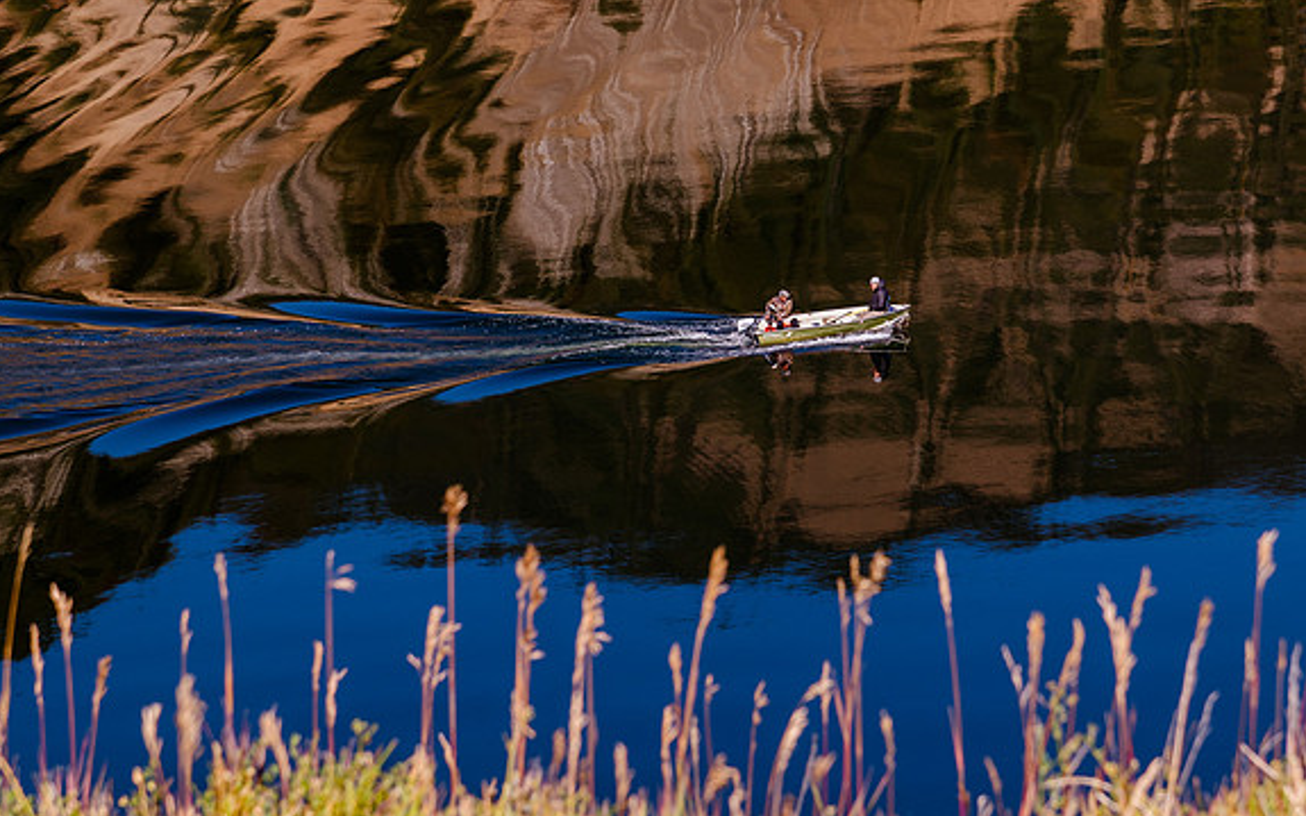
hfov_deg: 14.0
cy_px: 329
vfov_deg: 8.8
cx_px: 786
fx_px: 5302
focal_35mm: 149
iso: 200
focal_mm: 120
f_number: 9
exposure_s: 1/250
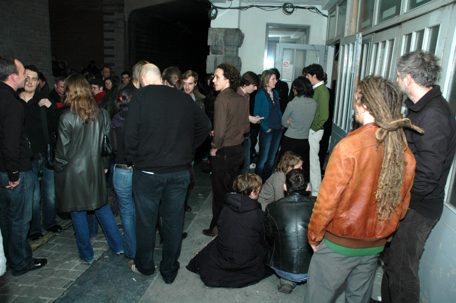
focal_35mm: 27
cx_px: 228
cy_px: 152
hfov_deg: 67.4
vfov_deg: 47.8
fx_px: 342
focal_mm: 18
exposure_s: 1/60
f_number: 5
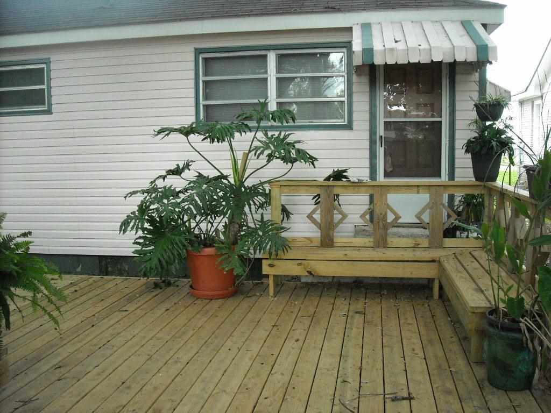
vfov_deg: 40.7
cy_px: 206
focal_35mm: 35
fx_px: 557
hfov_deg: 52.6
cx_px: 276
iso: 565
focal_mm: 5.7
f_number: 2.8
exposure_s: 1/250
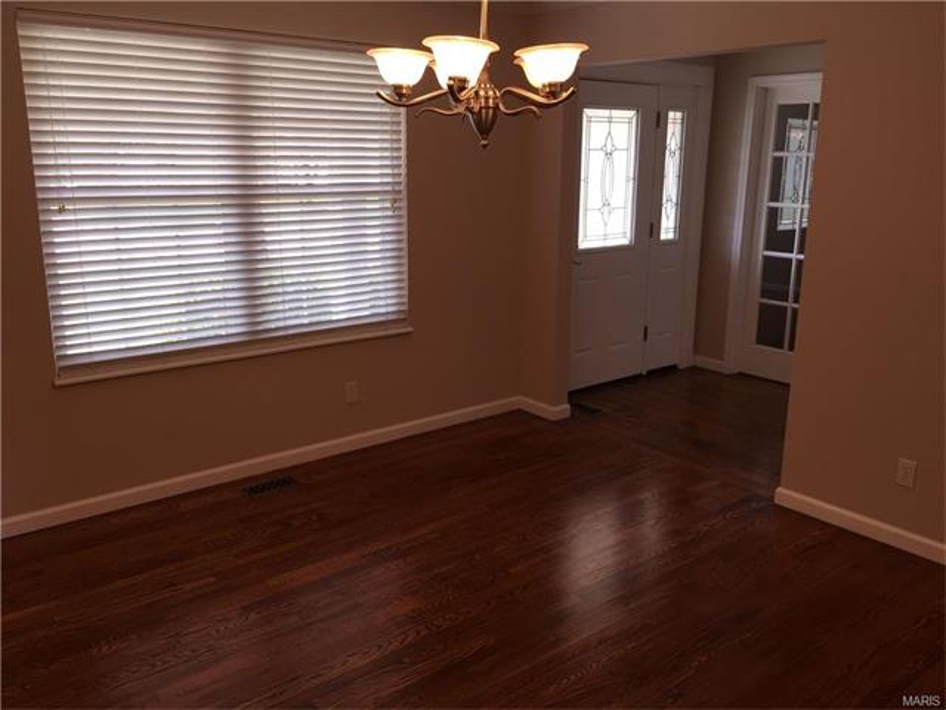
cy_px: 355
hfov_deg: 61.7
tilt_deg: -14.7
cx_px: 473
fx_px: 793
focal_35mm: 29
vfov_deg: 48.2
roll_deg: +0.0
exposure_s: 1/40
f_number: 2.2
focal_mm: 4.15
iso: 32
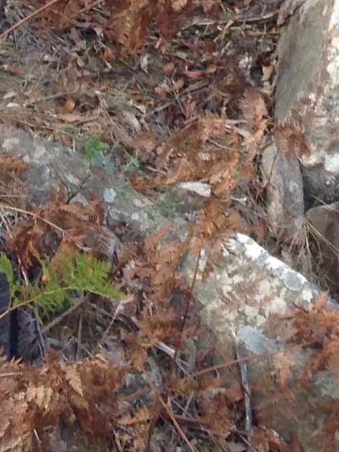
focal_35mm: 162
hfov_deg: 8.6
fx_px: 2115
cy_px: -393
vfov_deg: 11.2
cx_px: 701
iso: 64
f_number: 2.4
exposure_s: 1/120
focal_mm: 4.13
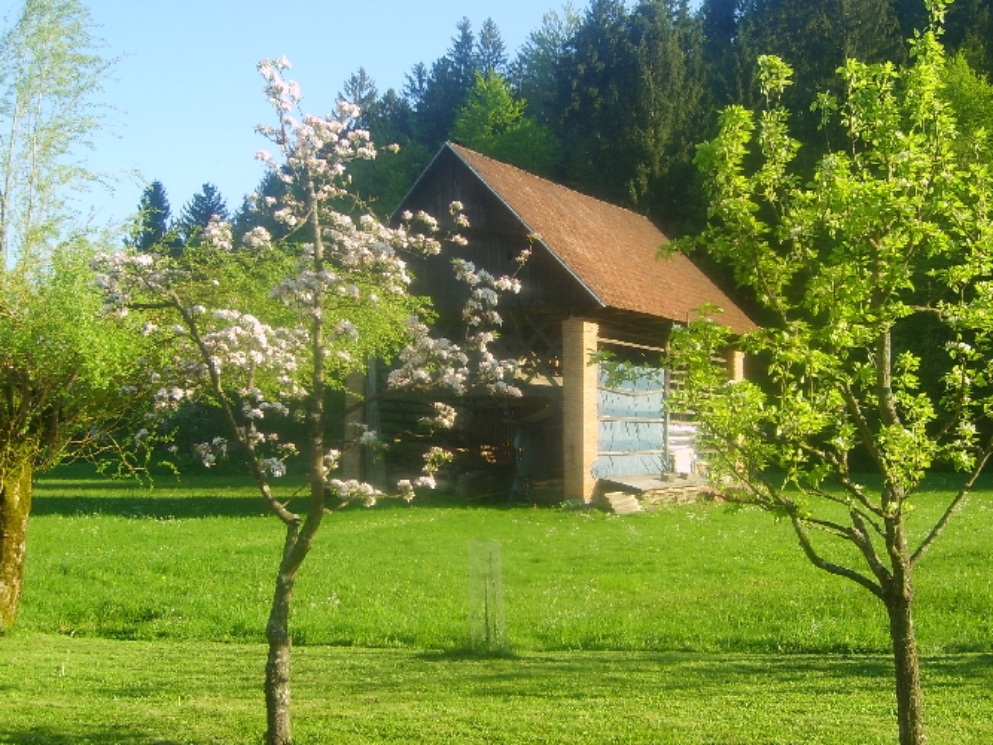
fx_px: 1205
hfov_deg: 44.8
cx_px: 526
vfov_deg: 34.3
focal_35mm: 42
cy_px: 346
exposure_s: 1/250
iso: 50
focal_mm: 5.8
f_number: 2.8
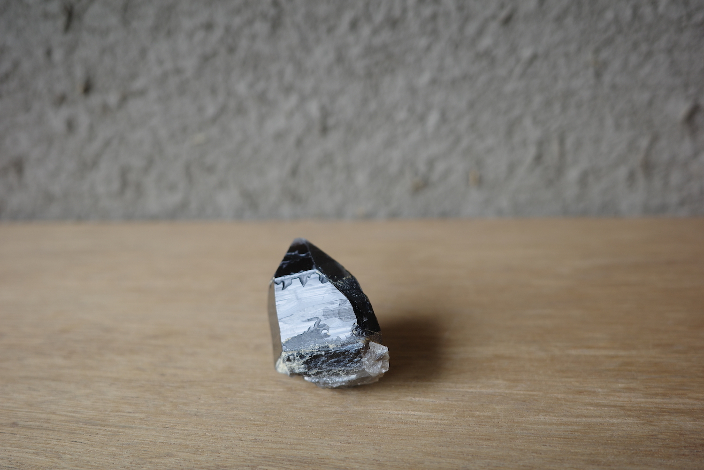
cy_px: 235
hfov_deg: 48.5
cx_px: 352
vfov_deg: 33.4
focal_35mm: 40
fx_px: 782
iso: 200
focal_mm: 26
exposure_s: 1/30
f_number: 2.8
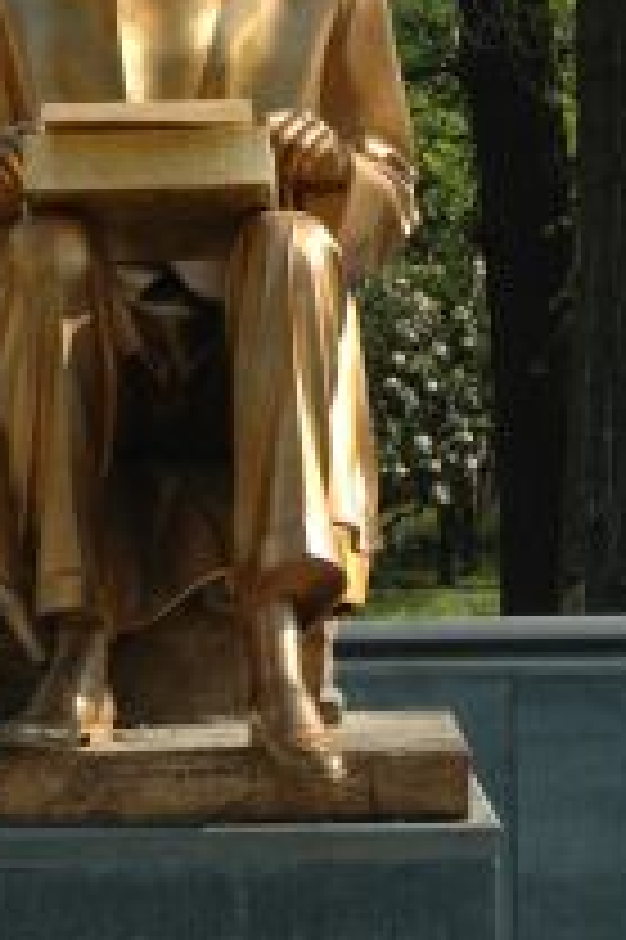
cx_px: 151
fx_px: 4311
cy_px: 585
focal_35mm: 165
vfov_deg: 12.5
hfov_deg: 8.3
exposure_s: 1/250
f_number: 7.1
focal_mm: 48
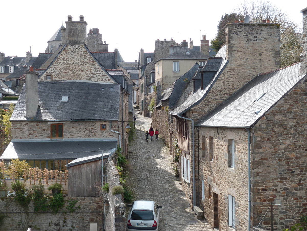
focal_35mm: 52
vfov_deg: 28.0
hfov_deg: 36.8
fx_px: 461
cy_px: 116
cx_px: 154
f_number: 3.8
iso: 80
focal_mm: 8.5
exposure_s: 1/320
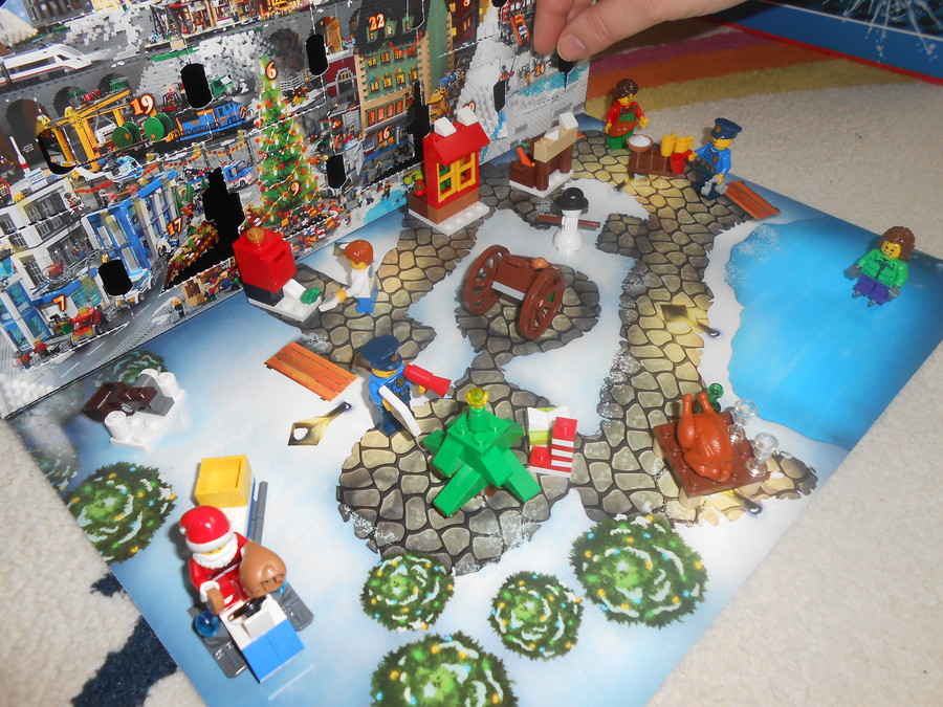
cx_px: 472
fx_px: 708
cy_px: 354
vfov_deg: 53.1
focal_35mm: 26
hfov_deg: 67.3
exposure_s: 1/25
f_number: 3.5
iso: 80
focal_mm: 4.6
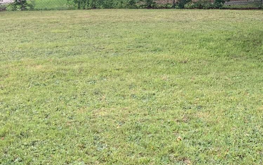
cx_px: 258
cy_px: 29
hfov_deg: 23.7
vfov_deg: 15.4
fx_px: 602
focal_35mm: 84
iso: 16
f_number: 1.8
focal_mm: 3
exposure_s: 1/181
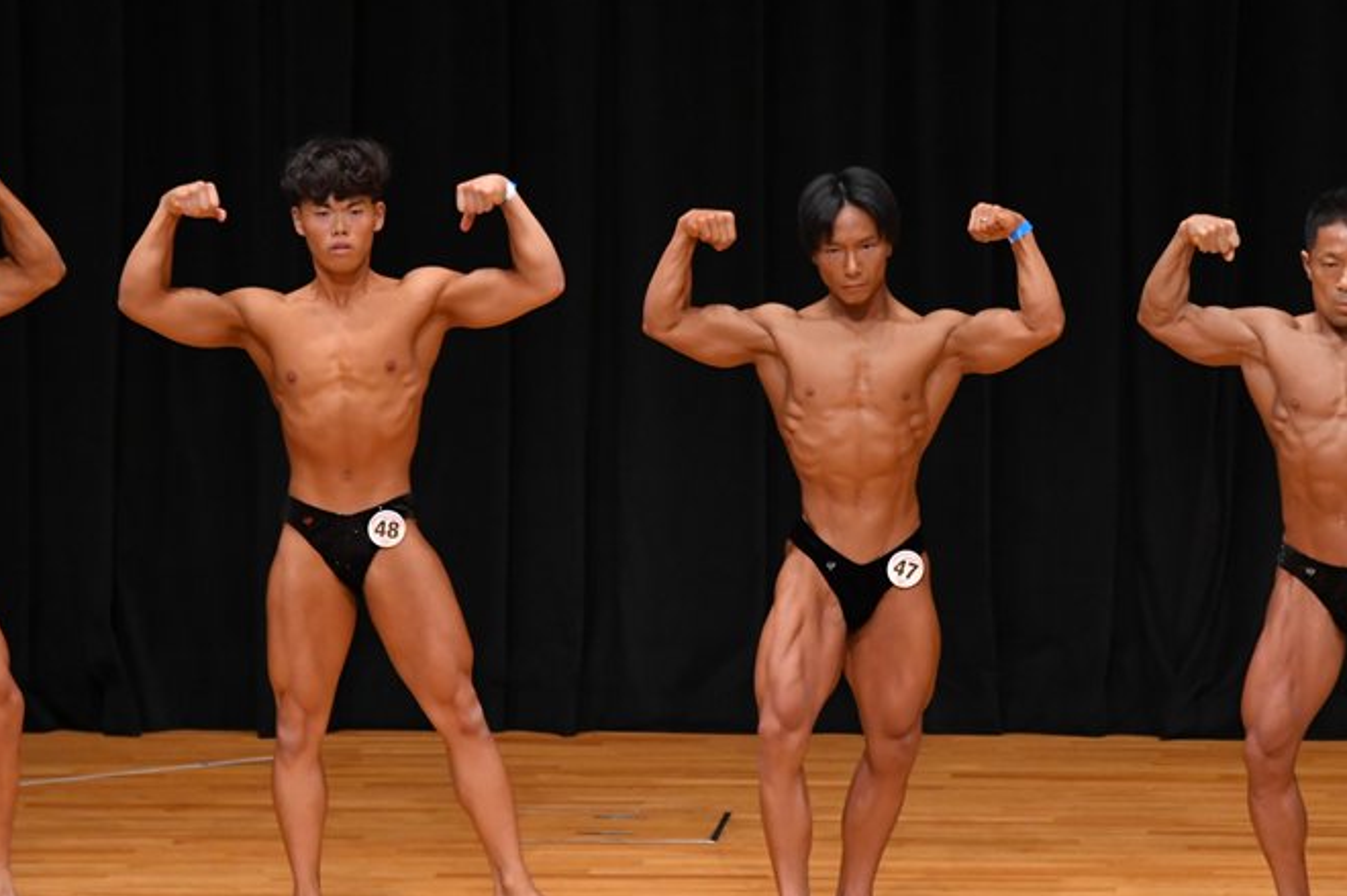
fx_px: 11852
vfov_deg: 4.3
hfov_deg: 6.5
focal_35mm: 317
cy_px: 516
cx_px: 705
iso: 3200
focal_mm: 180
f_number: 5.6
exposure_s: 1/400
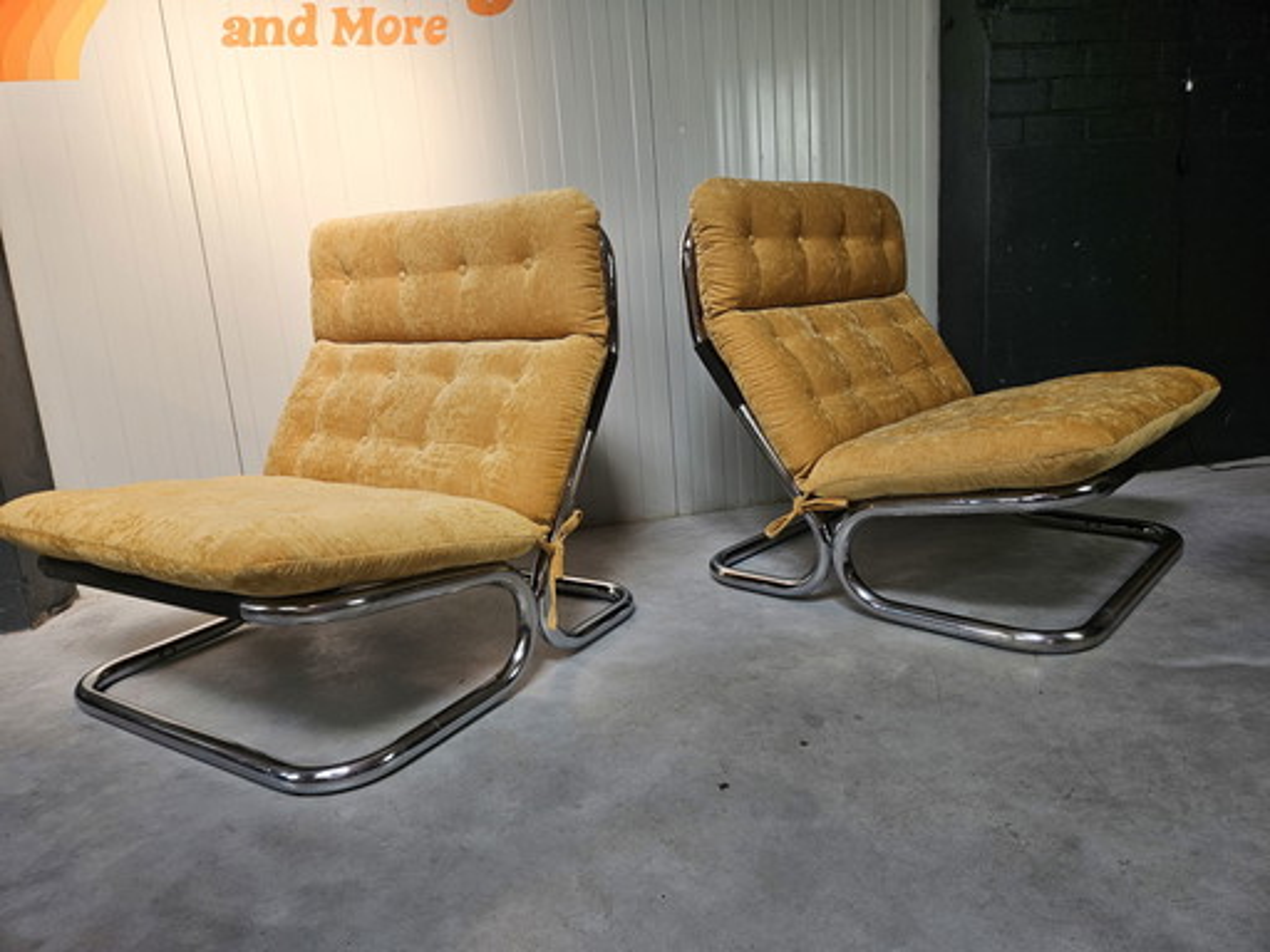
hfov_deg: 73.9
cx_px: 635
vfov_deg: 58.9
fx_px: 844
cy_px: 476
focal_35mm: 23
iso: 50
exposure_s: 1/100
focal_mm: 5.4
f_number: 1.8
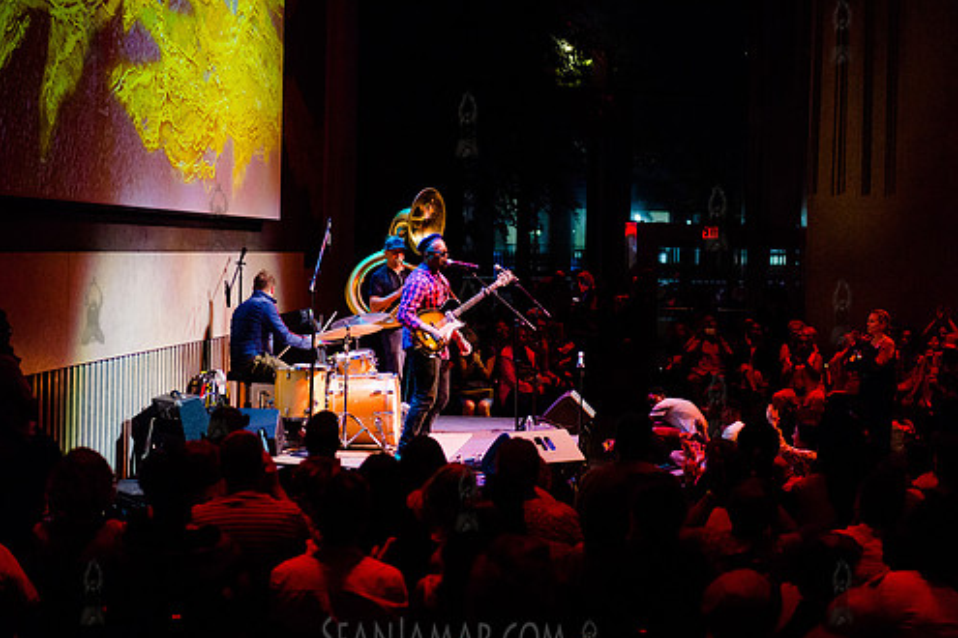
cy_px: 310
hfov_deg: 24.8
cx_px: 466
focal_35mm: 82
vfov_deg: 16.7
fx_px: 2182
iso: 3200
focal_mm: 70
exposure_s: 1/320
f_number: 2.8
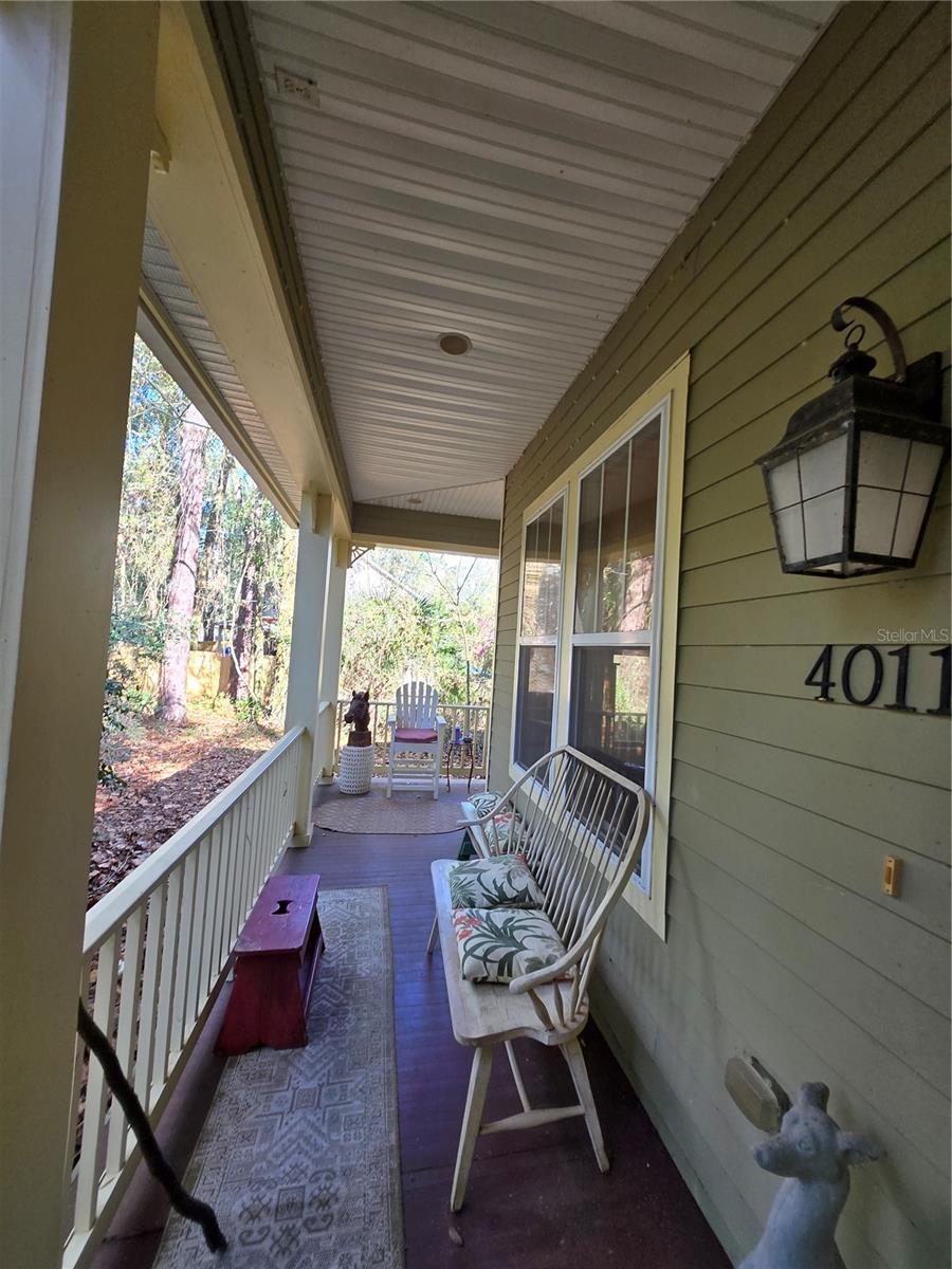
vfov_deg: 106.2
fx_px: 477
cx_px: 476
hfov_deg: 89.9
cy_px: 634
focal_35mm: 13
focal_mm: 1.7
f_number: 2.2
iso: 40
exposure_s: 1/60
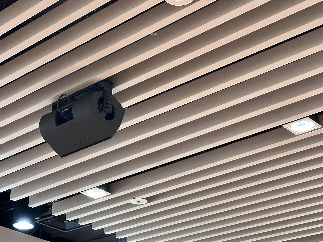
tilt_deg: +27.1
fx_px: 691
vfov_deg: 19.9
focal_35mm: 74
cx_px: 86
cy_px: 122
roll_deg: -1.4
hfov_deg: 26.0
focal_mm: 6.86
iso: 320
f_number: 1.78
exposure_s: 1/40
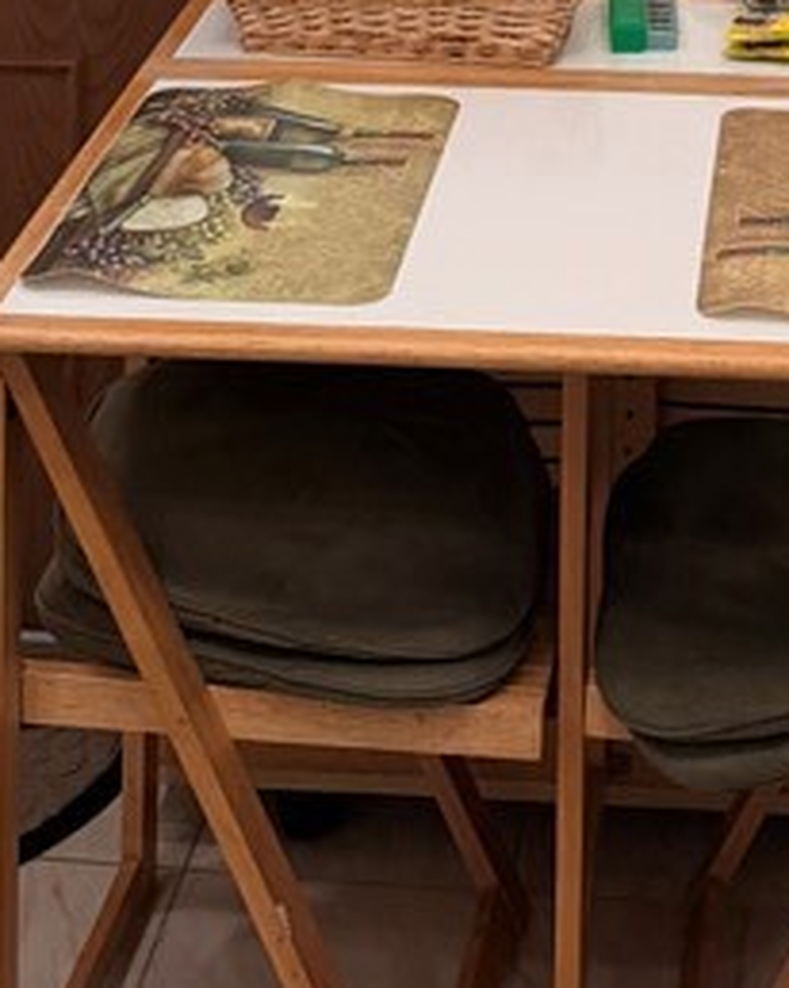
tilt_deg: -1.1
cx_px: 689
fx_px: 2718
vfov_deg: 16.9
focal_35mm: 93
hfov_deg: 16.3
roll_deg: -1.8
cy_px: -804
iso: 160
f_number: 1.78
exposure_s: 1/120
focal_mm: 6.76
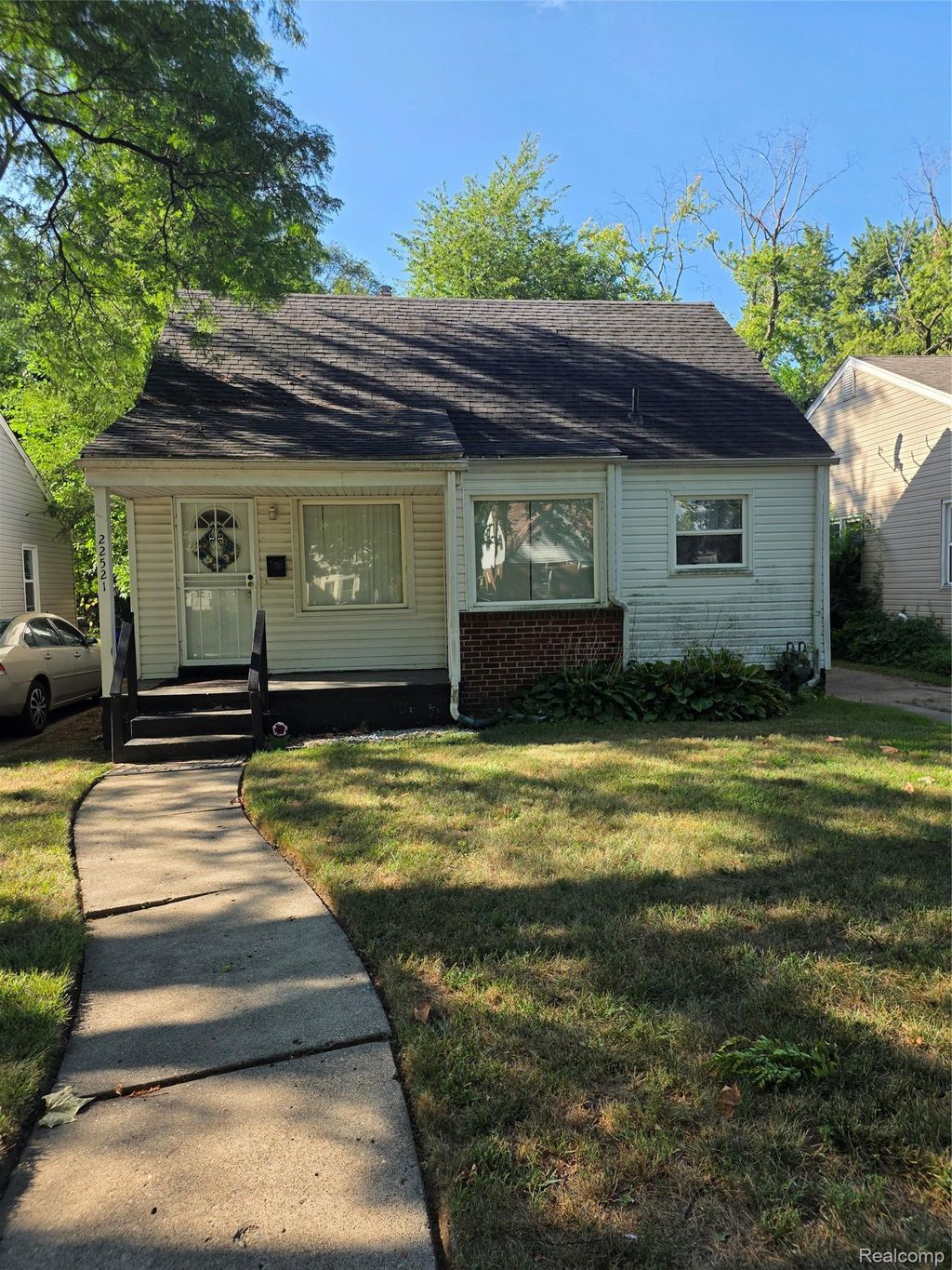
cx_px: 476
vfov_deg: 73.9
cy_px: 635
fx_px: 843
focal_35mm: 23
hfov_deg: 58.9
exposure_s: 1/1567
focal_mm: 6.25
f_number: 1.7
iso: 80
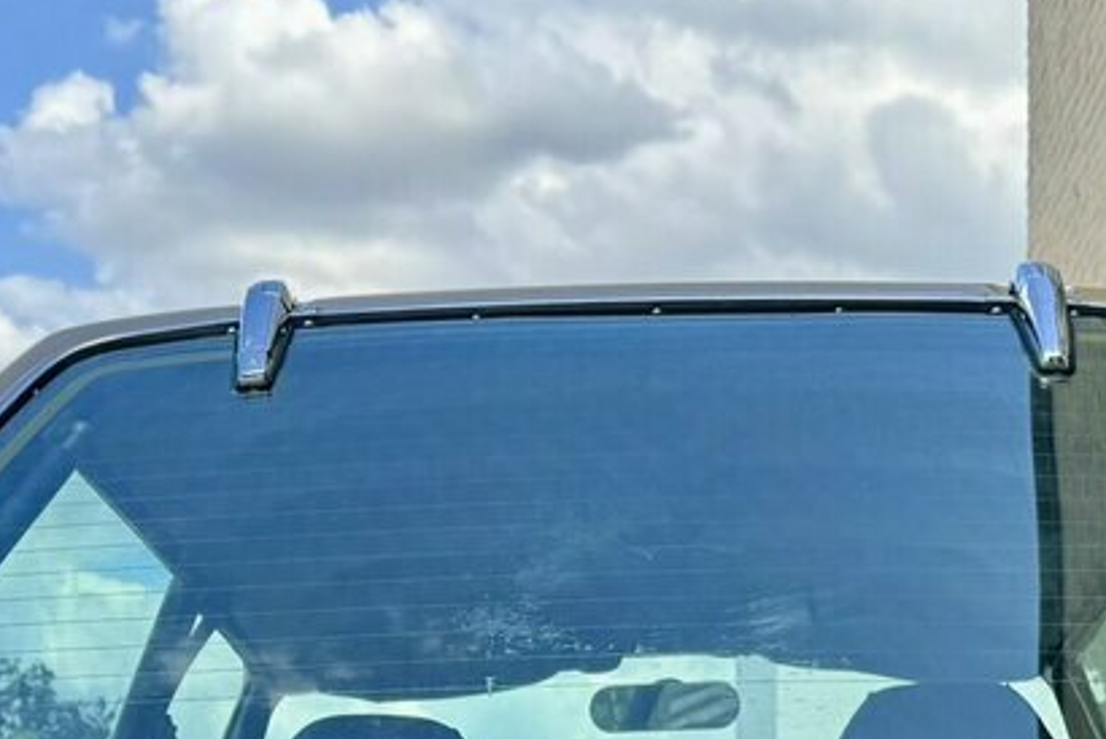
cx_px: 682
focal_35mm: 73
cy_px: 1195
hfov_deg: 27.6
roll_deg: +1.7
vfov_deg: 16.6
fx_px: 2244
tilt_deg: -3.5
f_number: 1.78
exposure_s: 1/1010
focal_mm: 6.76
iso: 80
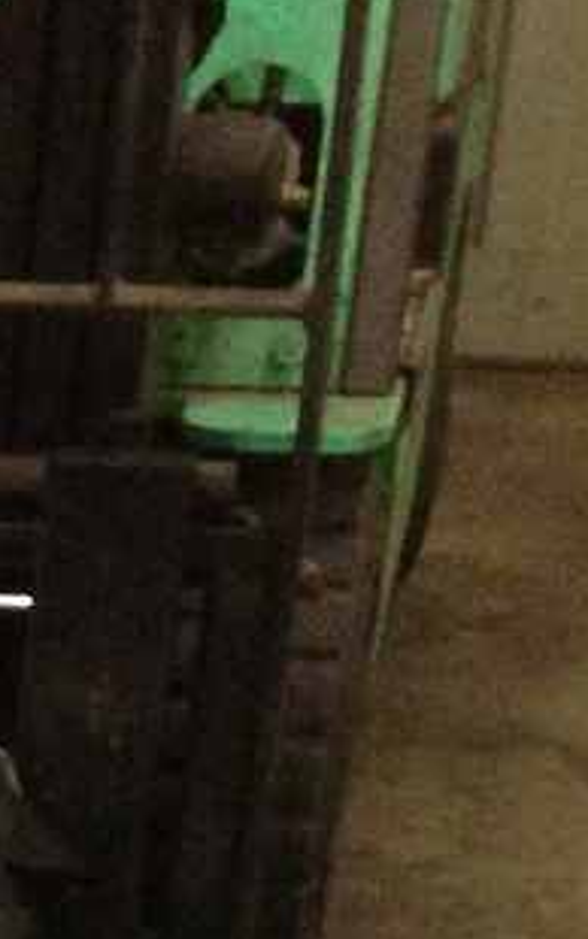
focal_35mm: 184
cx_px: -1564
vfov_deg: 10.7
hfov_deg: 6.2
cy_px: 1642
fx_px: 4713
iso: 320
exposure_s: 1/20
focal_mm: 4.13
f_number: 2.4
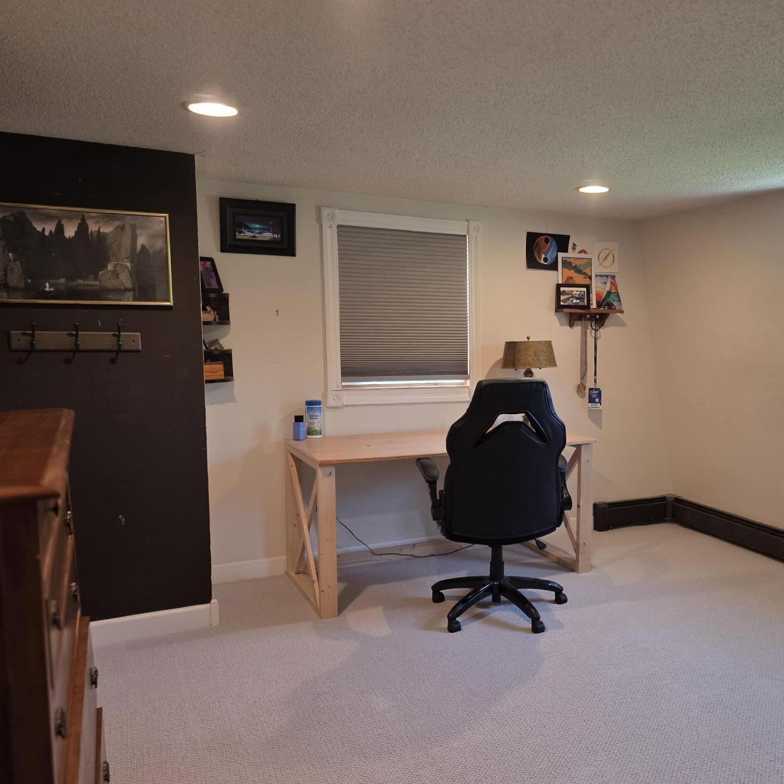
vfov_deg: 54.0
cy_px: 408
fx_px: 769
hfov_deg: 53.0
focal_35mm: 30
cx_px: 521
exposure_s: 1/120
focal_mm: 6.3
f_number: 1.7
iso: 250
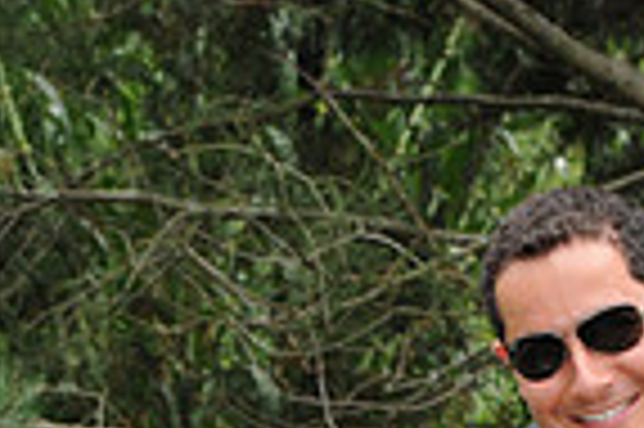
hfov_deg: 9.2
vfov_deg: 6.0
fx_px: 3985
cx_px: 716
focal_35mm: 223
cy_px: 743
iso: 500
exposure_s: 1/80
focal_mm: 55
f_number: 9
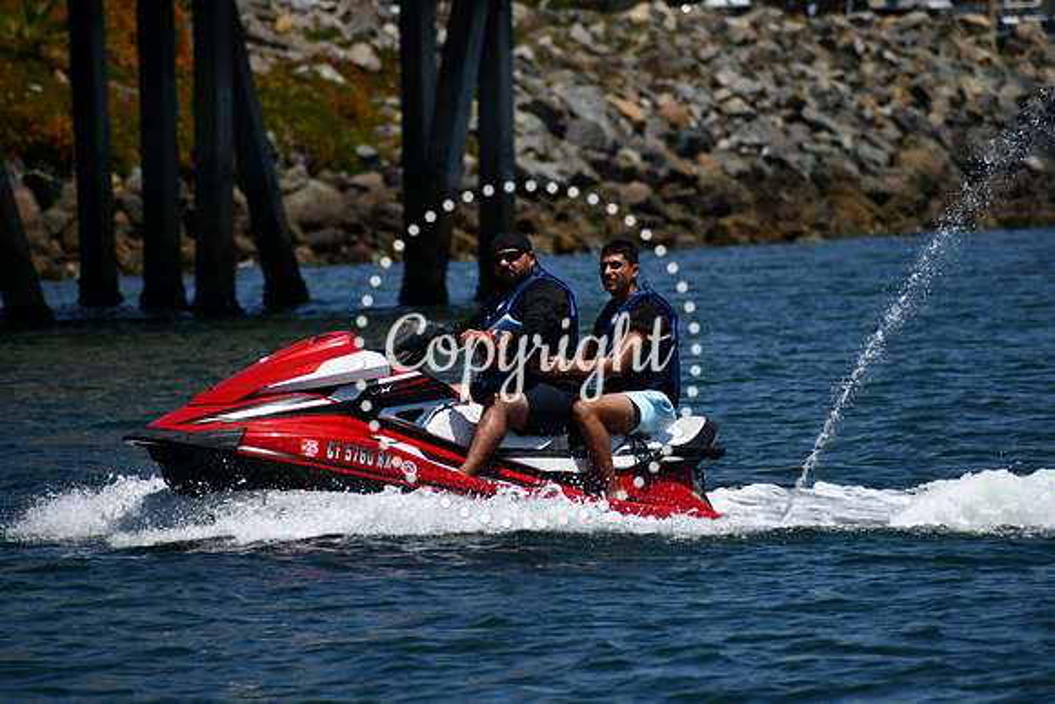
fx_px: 13190
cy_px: 352
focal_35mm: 450
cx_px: 528
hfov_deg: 4.6
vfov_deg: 3.1
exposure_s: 1/1600
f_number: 7.1
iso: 200
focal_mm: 300
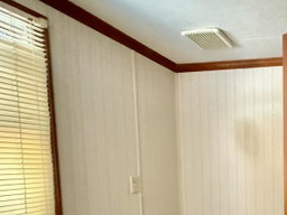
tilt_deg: -5.8
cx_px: 297
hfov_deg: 43.7
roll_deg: +0.4
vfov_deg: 38.1
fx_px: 290
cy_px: 191
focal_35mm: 35
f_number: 2.2
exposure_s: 1/35
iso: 1600
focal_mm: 2.22
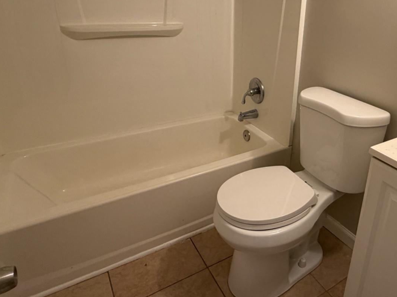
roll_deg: -3.2
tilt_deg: -19.8
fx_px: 310
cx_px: 265
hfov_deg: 63.6
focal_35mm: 27
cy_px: 106
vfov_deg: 50.7
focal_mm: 2.22
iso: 250
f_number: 2.2
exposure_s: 1/60
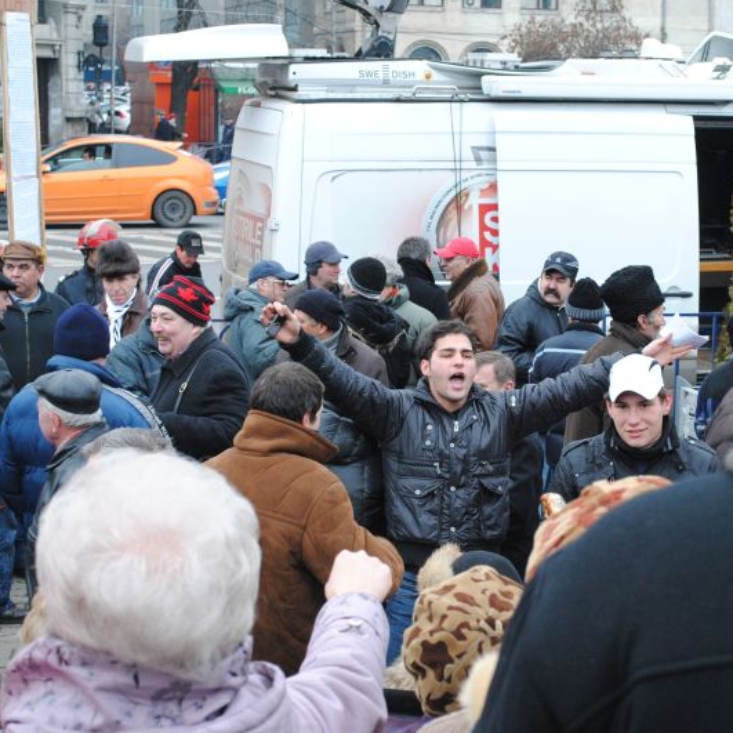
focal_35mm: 77
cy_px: 368
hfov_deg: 22.4
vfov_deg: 22.5
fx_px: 1845
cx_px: 458
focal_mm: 40
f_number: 6.3
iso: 800
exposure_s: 1/160
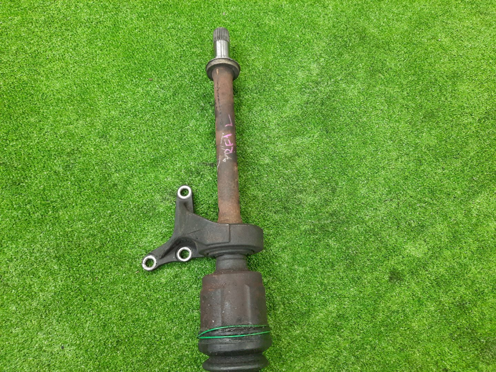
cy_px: 186
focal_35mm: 25
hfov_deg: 69.4
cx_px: 248
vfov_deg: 54.9
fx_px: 358
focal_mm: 4.6
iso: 290
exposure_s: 1/33
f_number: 2
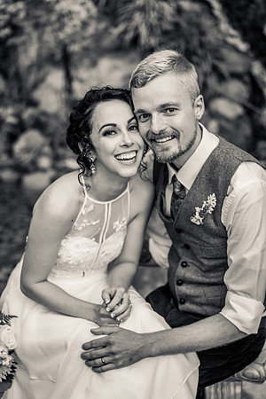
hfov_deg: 24.6
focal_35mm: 55
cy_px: 200
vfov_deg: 36.2
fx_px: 610
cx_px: 133
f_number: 2.2
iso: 500
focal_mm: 55
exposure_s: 1/320
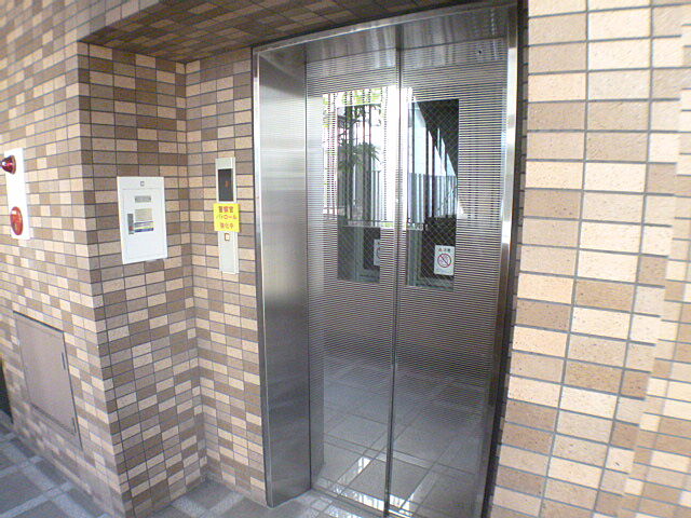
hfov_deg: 56.8
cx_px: 346
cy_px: 259
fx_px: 639
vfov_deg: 44.2
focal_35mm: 32
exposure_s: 1/40
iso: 800
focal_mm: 5.7
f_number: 2.9
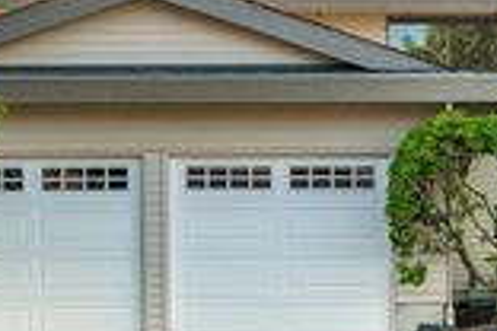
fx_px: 1063
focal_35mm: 77
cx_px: 468
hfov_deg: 25.3
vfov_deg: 17.7
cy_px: 191
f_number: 6.3
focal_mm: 24
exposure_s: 1/80
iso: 80
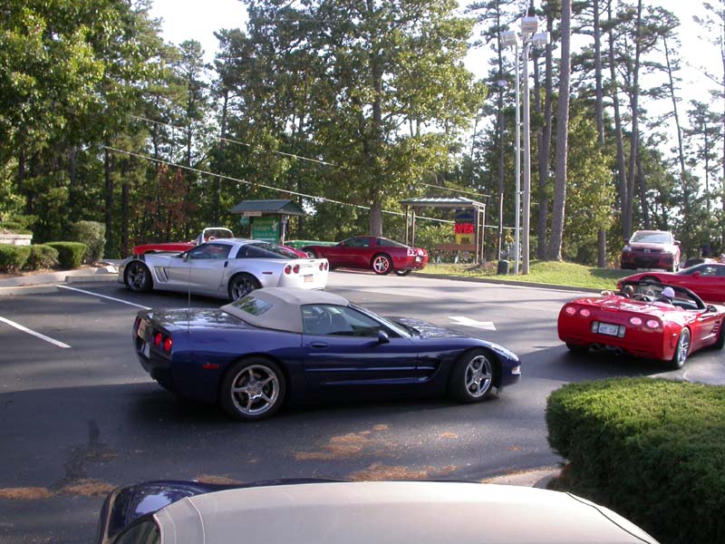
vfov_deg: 37.7
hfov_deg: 49.0
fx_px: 796
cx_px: 362
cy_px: 272
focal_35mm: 38
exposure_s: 1/144
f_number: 5.3
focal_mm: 7.85
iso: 100
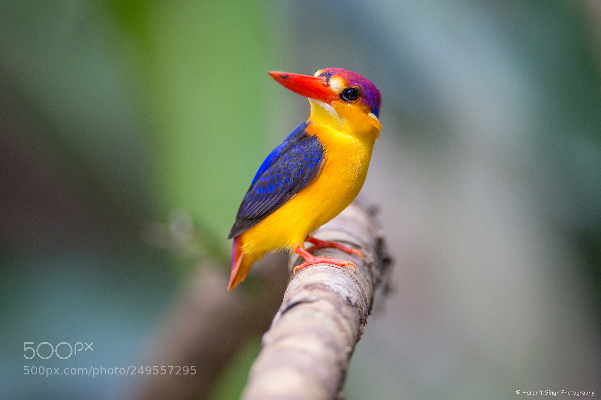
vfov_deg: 2.3
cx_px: 300
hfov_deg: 3.4
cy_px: 200
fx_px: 10011
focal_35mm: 600
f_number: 4
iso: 1250
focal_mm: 600
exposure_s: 1/25
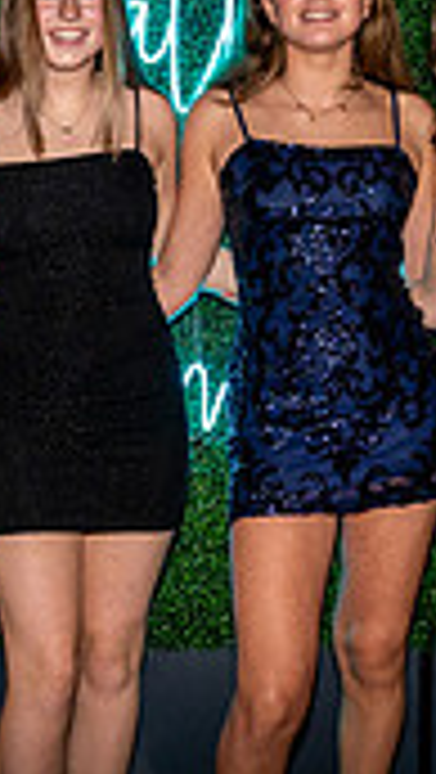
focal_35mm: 85
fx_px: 1744
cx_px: 121
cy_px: 317
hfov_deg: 14.2
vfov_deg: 25.0
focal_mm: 24
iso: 1250
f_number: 4
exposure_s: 1/80
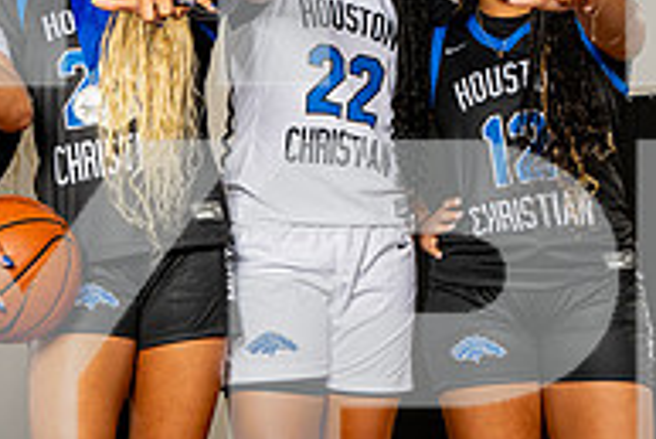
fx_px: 1915
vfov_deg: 13.0
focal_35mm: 105
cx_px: 163
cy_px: 322
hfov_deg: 19.3
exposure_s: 1/500
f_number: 8
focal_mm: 35
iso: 250
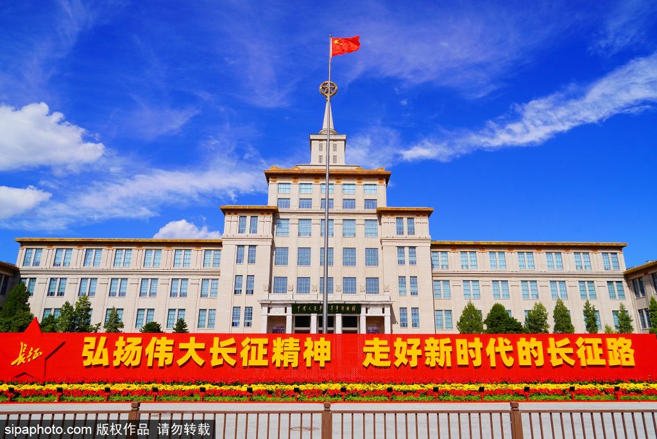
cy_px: 220
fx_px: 438
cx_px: 328
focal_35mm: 24
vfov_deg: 53.1
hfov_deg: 73.7
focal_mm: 24
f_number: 8
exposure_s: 1/2000
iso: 320
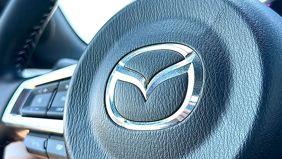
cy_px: 62
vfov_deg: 28.3
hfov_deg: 48.4
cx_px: 141
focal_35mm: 42
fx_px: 314
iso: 80
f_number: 1.78
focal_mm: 6.86
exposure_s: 1/332
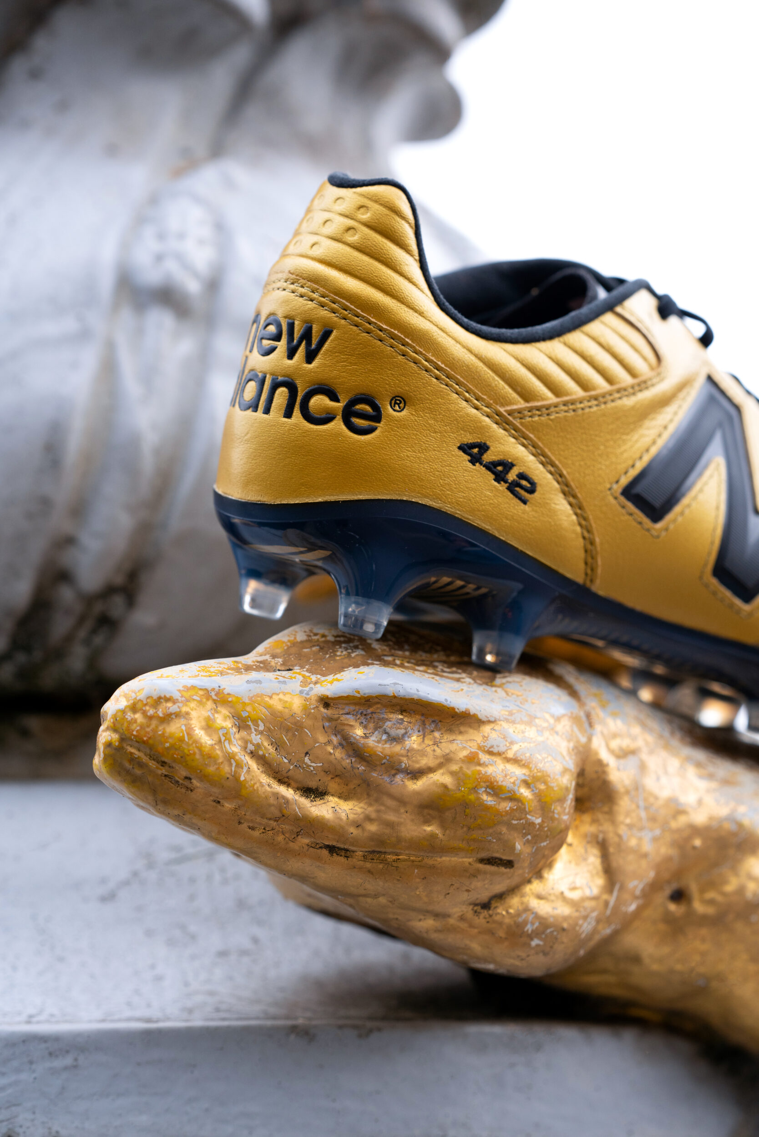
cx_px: 380
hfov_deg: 10.5
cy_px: 568
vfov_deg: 15.6
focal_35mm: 131
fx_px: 4140
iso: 800
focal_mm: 131
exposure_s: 1/800
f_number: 5.6
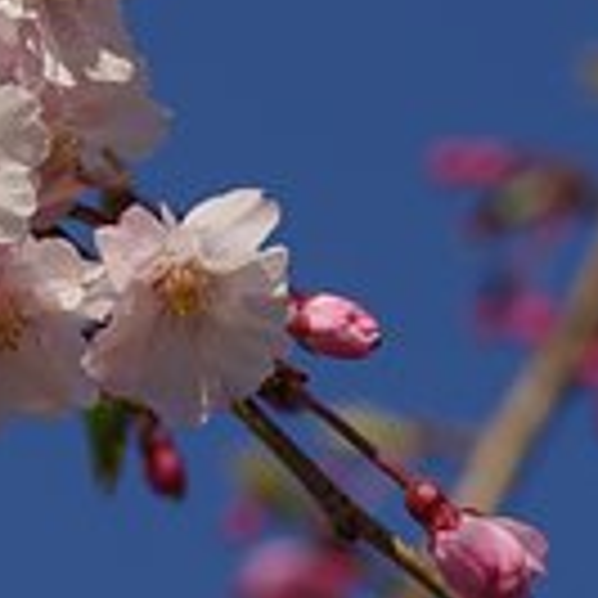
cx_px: -315
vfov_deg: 3.6
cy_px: 72
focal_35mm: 490
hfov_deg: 3.6
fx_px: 9577
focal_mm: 100
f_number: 8
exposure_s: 1/320
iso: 100
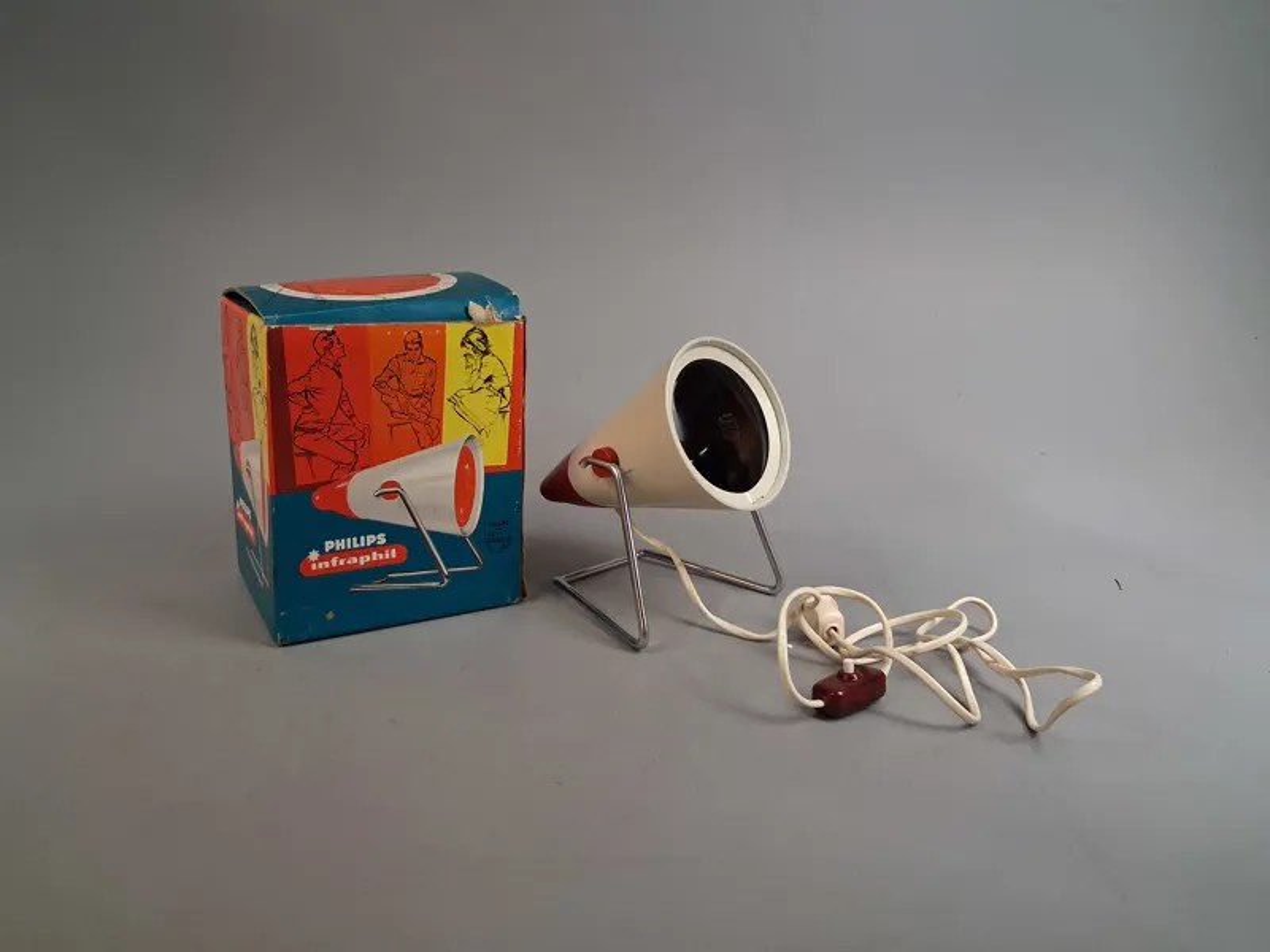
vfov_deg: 51.4
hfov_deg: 65.3
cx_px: 635
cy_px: 476
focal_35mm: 27
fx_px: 991
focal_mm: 4
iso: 400
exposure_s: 1/100
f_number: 1.8
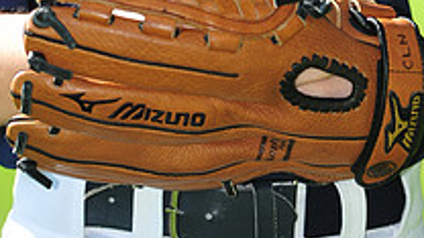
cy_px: -323
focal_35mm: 584
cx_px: 238
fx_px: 6566
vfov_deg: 2.1
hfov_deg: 3.7
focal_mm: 200
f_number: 4.5
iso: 200
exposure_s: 1/500
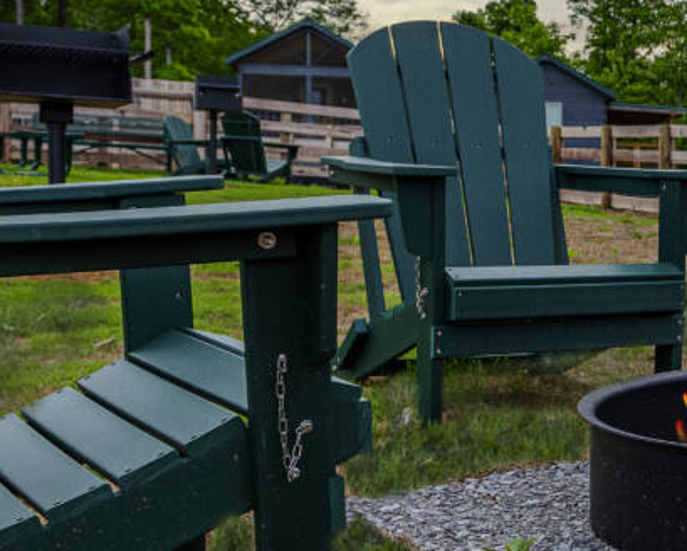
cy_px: 273
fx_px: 1567
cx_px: 959
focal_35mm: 77
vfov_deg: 19.9
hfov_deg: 21.6
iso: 400
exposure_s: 1/100
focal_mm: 24
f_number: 8
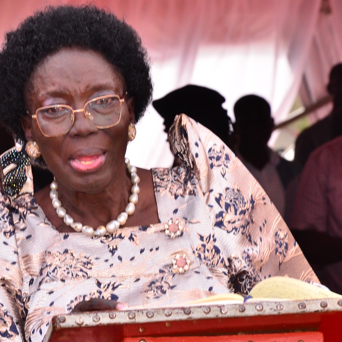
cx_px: 4
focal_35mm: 275
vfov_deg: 6.4
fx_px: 3072
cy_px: 214
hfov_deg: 6.4
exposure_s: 1/250
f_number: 10
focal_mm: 105
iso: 500
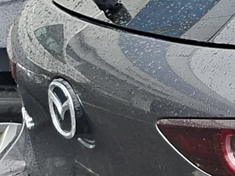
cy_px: 142
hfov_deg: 9.2
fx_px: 1215
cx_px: 667
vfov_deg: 8.3
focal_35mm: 179
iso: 50
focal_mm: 5.54
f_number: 1.8
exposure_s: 1/408
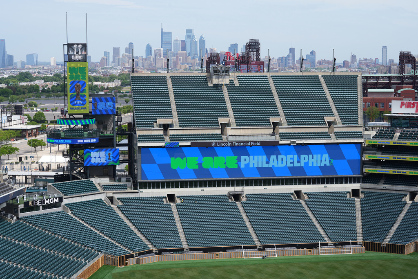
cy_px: 140
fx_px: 812
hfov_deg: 28.9
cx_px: 209
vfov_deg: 19.4
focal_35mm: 70
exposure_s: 1/125
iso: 125
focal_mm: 70
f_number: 13
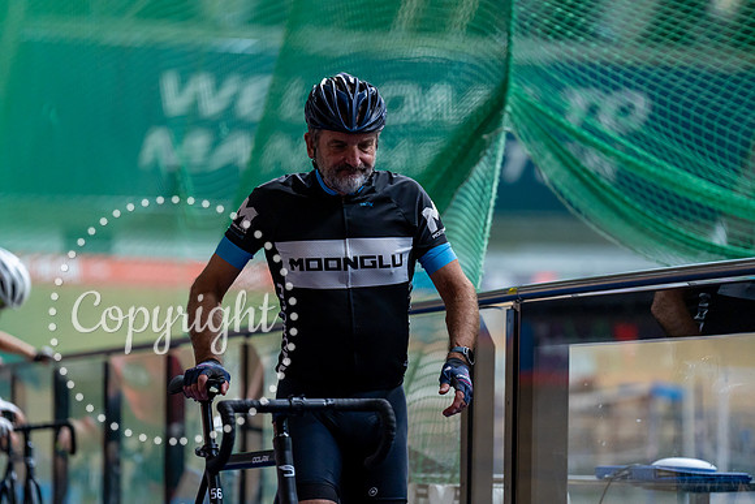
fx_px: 3125
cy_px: 252
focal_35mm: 149
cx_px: 378
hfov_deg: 13.8
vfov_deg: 9.2
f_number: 2.8
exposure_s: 1/800
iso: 3200
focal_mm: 149
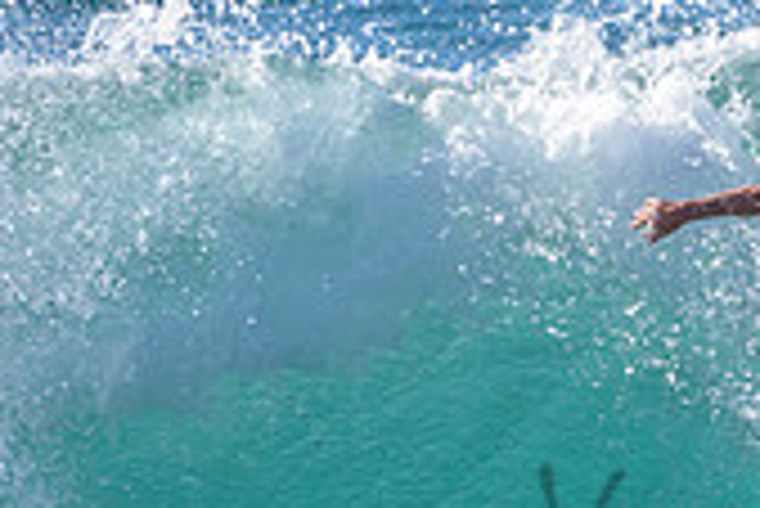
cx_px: 837
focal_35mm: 2098
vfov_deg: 0.7
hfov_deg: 1.0
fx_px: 44328
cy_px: 300
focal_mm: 500
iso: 220
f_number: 5.6
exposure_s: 1/2000
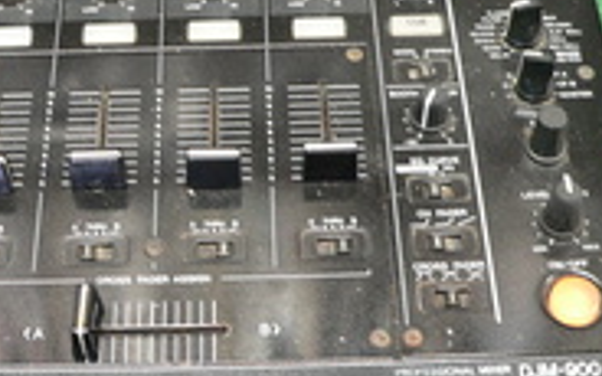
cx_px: 226
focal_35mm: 79
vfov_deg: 16.5
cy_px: 126
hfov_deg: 26.1
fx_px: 1296
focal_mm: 6
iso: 200
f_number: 2.8
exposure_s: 1/8
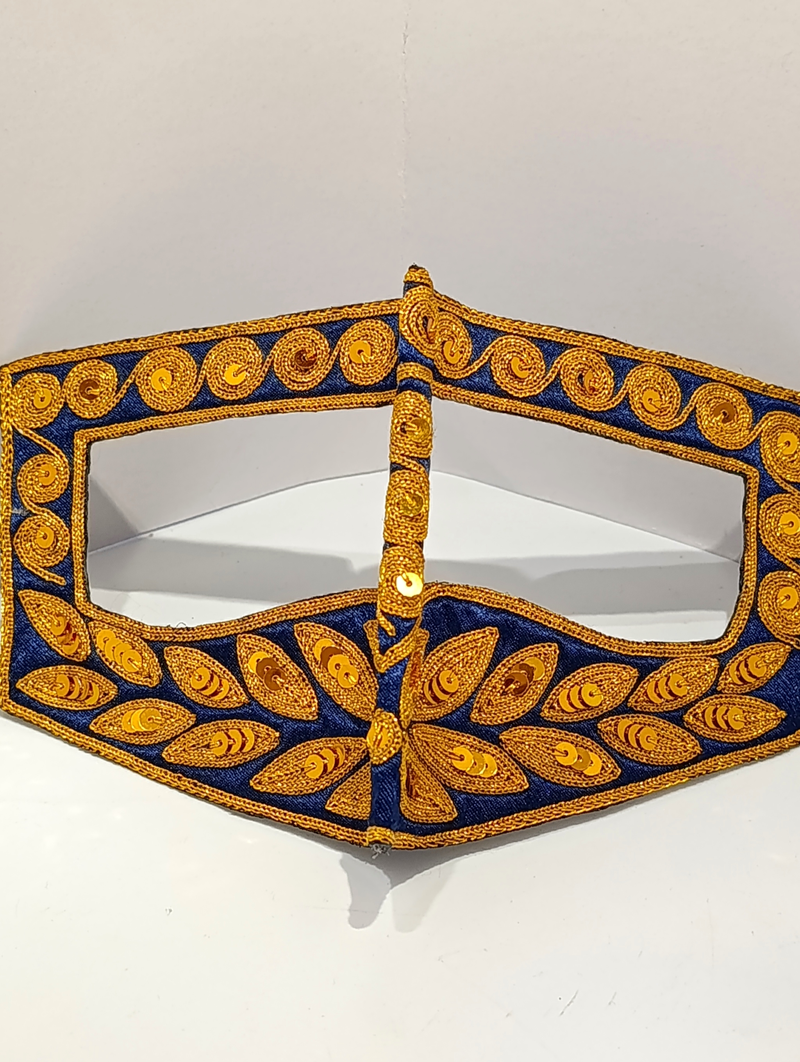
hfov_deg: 23.3
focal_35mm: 63
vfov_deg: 30.7
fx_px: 1936
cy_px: 555
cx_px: 375
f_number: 1.65
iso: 623
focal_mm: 6.11
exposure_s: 1/100
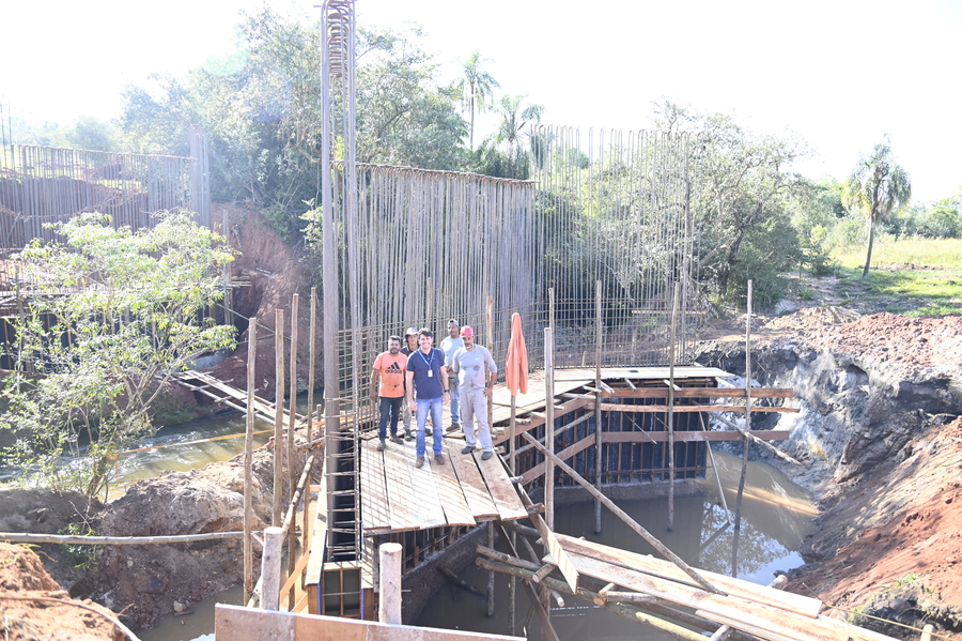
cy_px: 320
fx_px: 641
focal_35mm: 24
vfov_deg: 53.1
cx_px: 481
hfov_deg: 73.8
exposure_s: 1/400
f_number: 4
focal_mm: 24
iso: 640
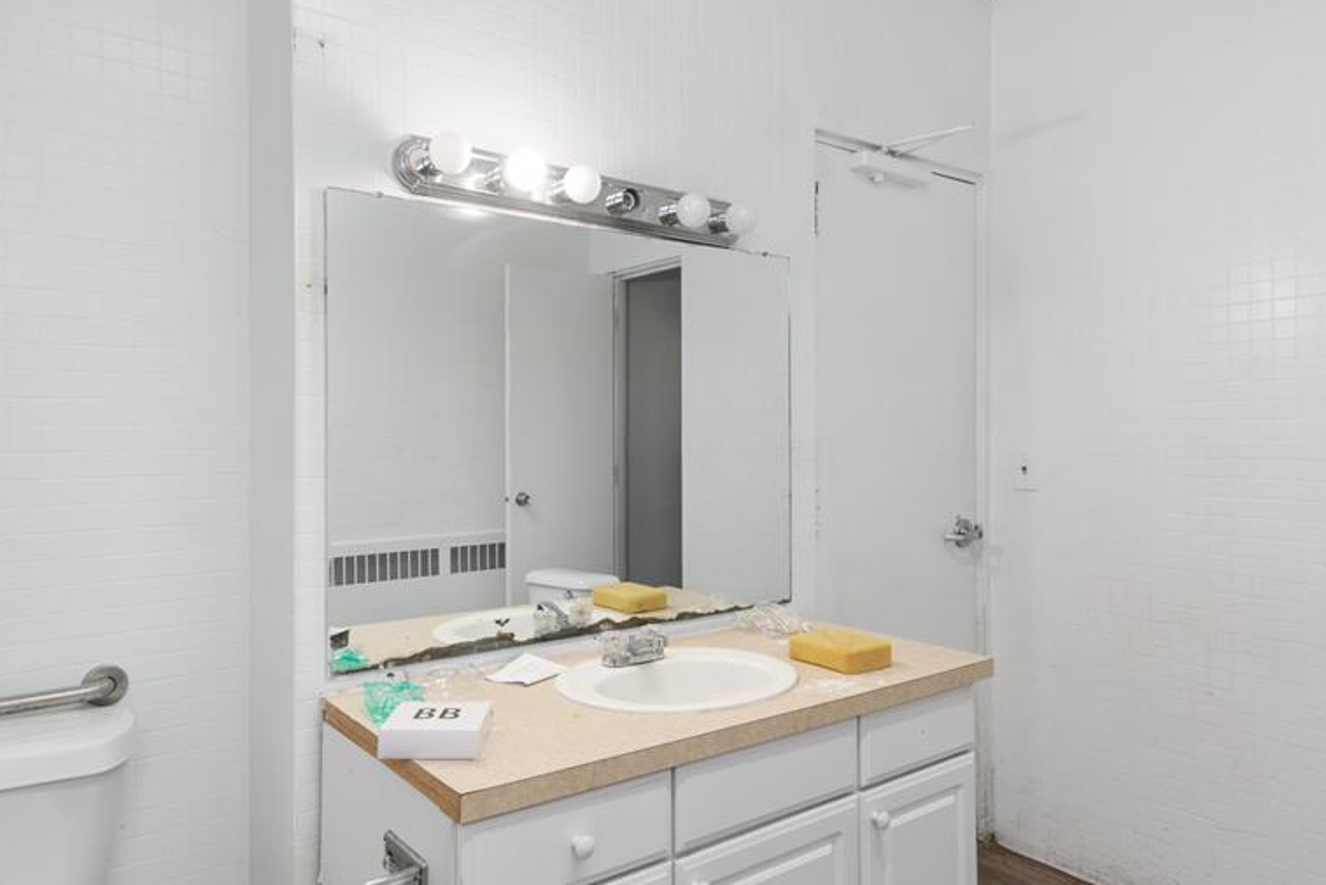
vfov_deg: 55.1
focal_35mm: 23
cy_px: 446
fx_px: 847
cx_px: 650
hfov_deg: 76.1
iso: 200
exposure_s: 1/8
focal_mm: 17
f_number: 9
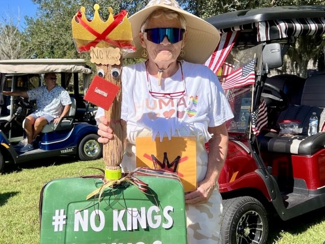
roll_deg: +2.5
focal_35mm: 26
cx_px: 162
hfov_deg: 67.3
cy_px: 122
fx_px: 244
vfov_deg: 53.1
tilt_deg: +0.0
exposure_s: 1/3356
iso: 50
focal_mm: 5.7
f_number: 1.5
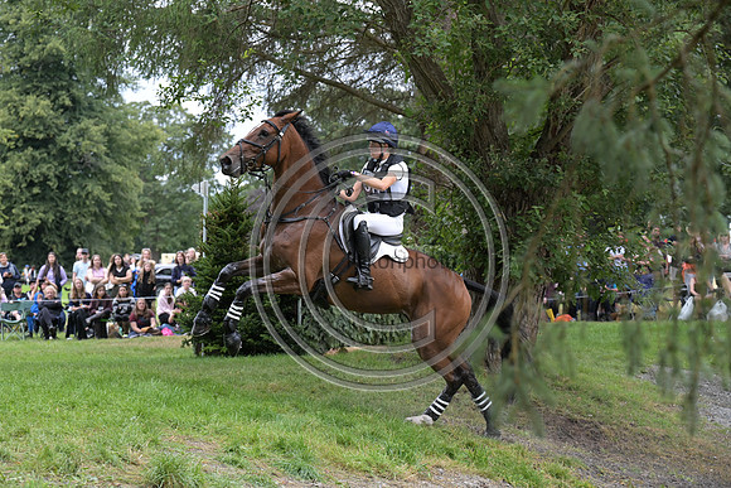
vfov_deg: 13.2
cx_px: 366
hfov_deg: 19.6
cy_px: 244
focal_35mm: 104
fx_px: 2112
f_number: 5.6
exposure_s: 1/1250
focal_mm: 104
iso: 2000
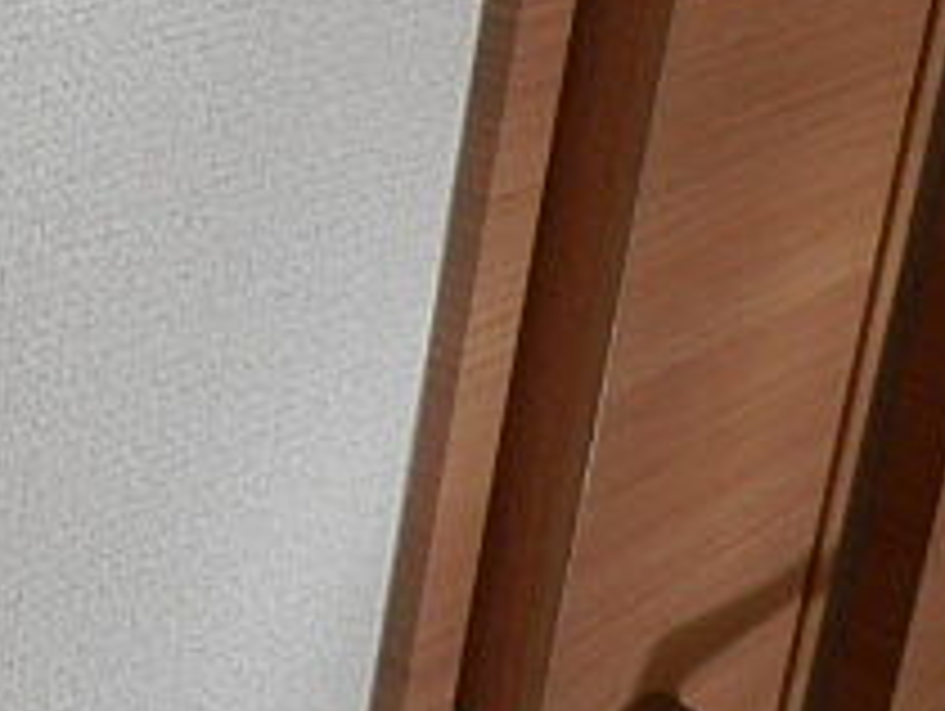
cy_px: -315
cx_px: -482
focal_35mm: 73
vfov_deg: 18.2
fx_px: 1995
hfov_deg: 22.0
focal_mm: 4.2
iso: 80
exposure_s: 1/60
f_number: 3
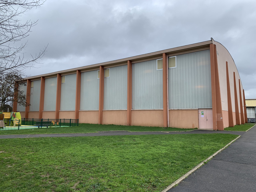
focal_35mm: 26
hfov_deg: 67.3
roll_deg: +0.0
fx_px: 192
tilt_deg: +5.7
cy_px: 96
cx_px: 128
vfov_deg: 53.1
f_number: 1.8
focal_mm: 4.25
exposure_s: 1/716
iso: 25
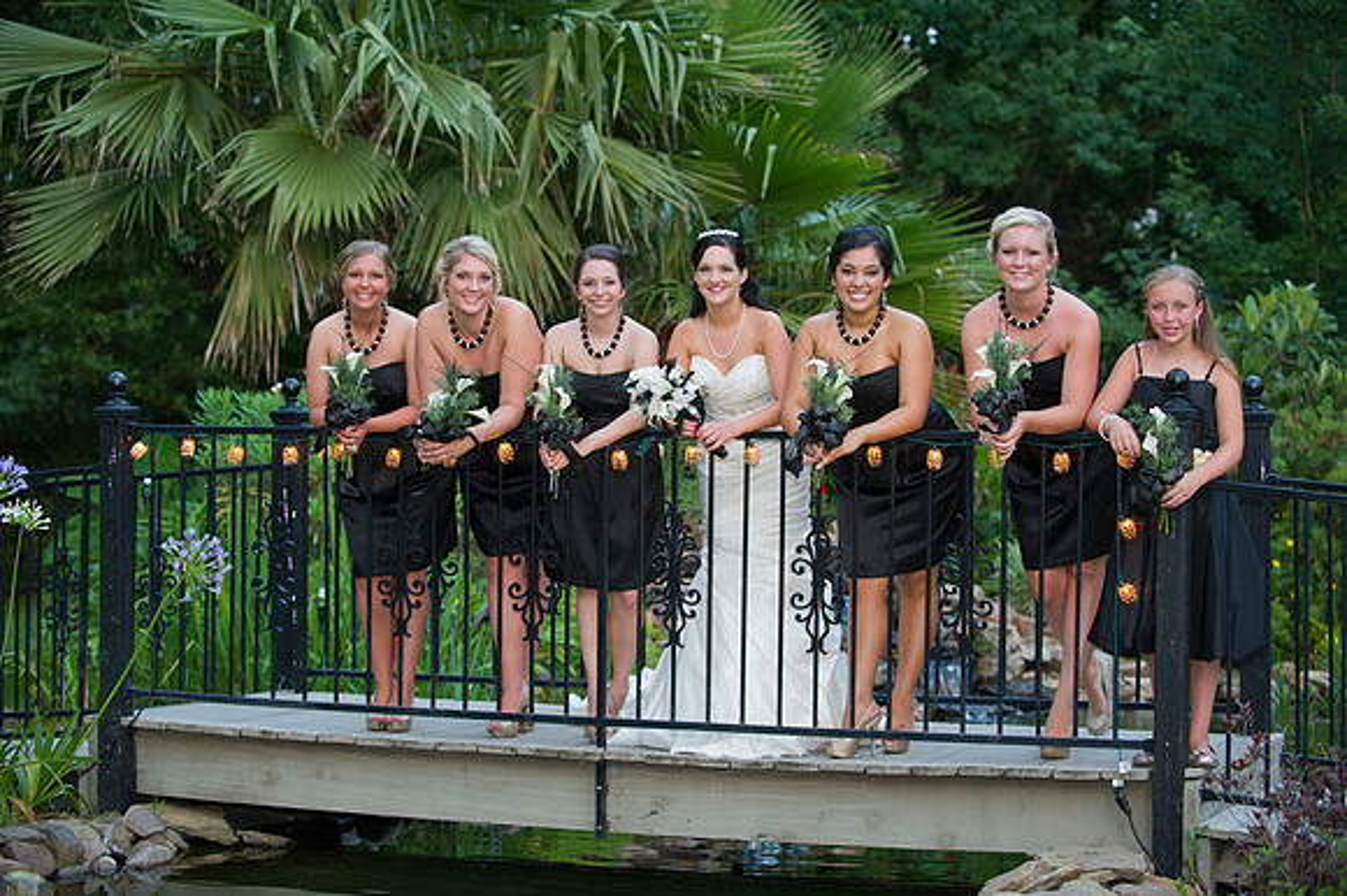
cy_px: 448
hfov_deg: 26.0
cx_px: 674
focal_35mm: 78
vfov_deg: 17.5
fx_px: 2917
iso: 1250
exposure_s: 1/125
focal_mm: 78
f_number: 2.8
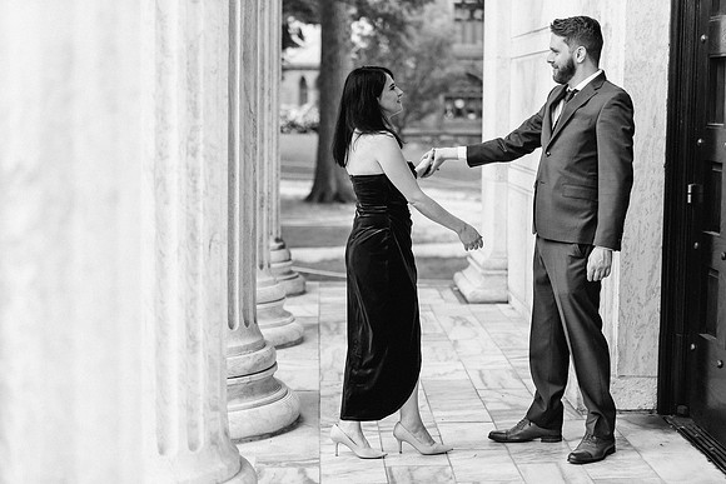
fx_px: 1453
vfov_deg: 18.9
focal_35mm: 72
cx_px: 363
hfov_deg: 28.0
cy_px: 242
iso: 800
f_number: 2.8
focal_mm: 70
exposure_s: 1/1000
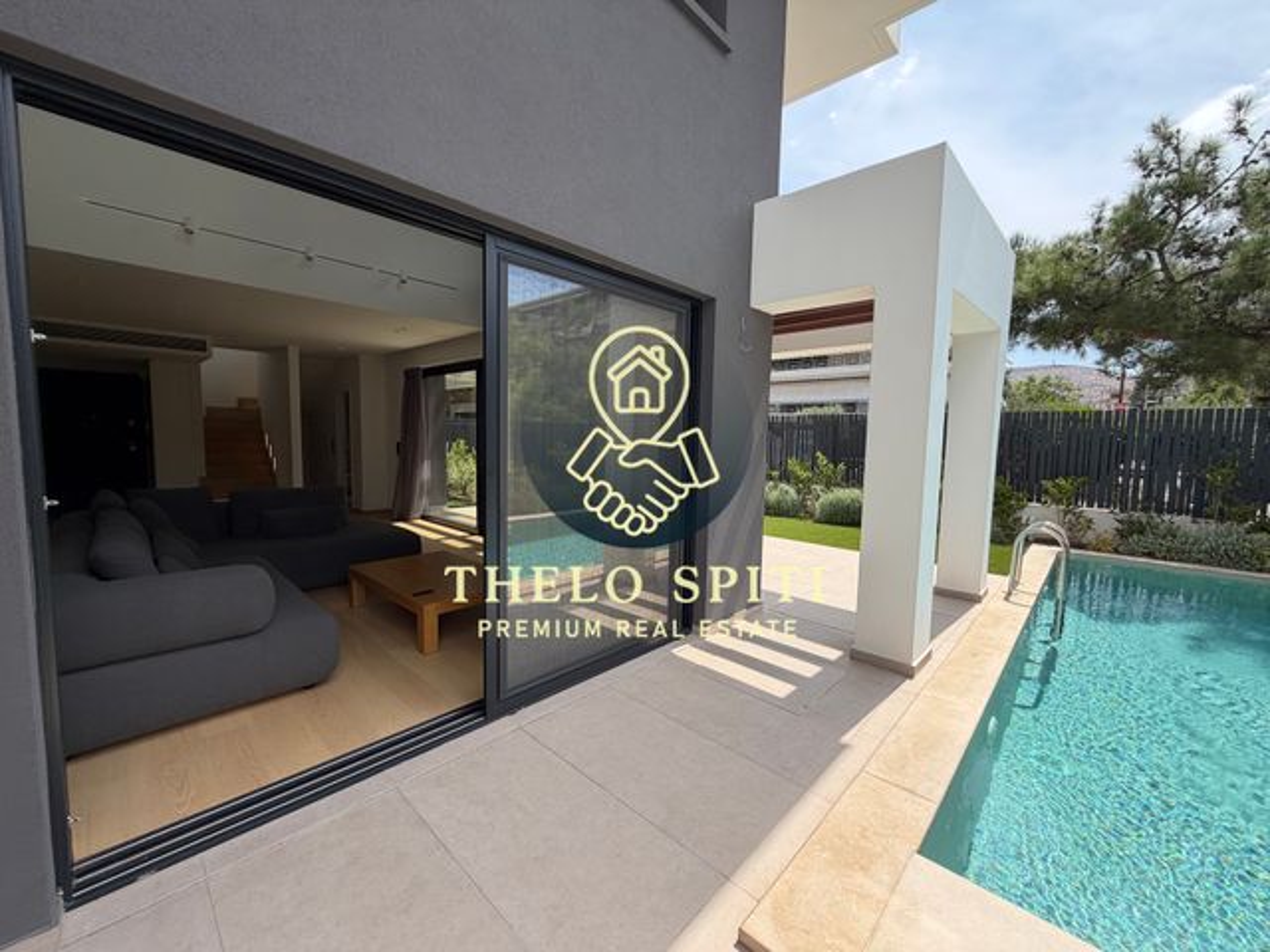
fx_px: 514
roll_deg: -2.4
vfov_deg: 85.7
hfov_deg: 102.1
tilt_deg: -2.7
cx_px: 635
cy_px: 476
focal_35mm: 14
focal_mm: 2.22
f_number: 2.2
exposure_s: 1/770
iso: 32
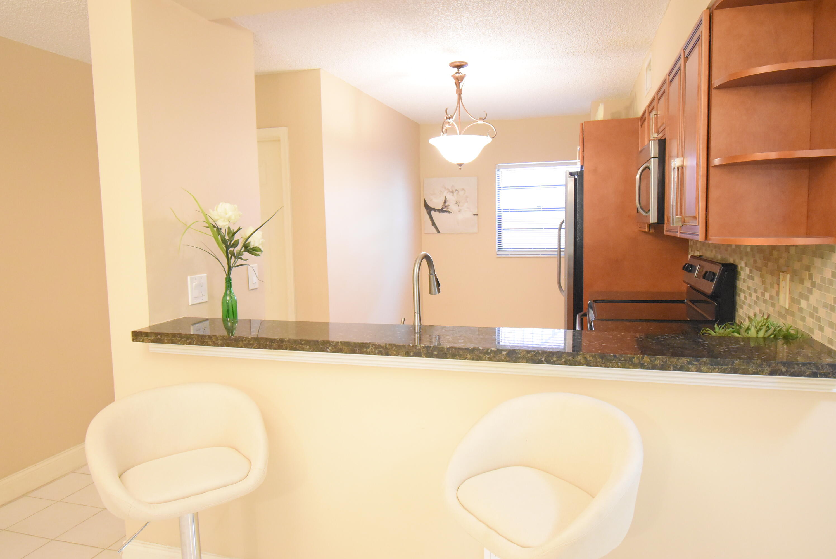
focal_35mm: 24
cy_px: 280
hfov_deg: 73.7
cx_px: 418
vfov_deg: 53.2
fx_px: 558
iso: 4000
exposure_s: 1/60
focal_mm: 16
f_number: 5.3
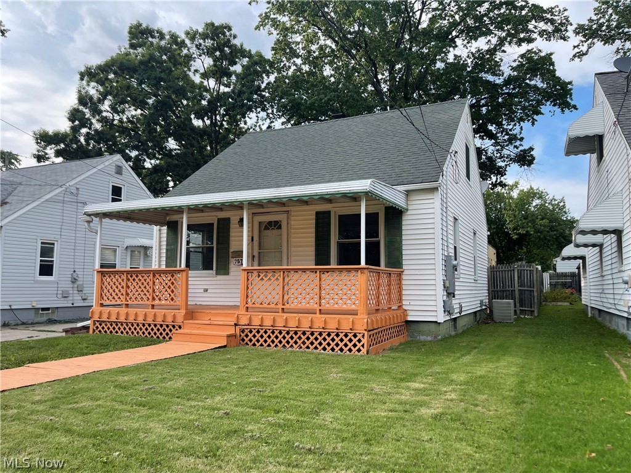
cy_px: 236
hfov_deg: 69.4
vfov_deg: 54.9
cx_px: 316
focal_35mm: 25
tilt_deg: +5.2
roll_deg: -1.1
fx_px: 456
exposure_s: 1/867
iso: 32
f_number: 1.6
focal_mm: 5.1
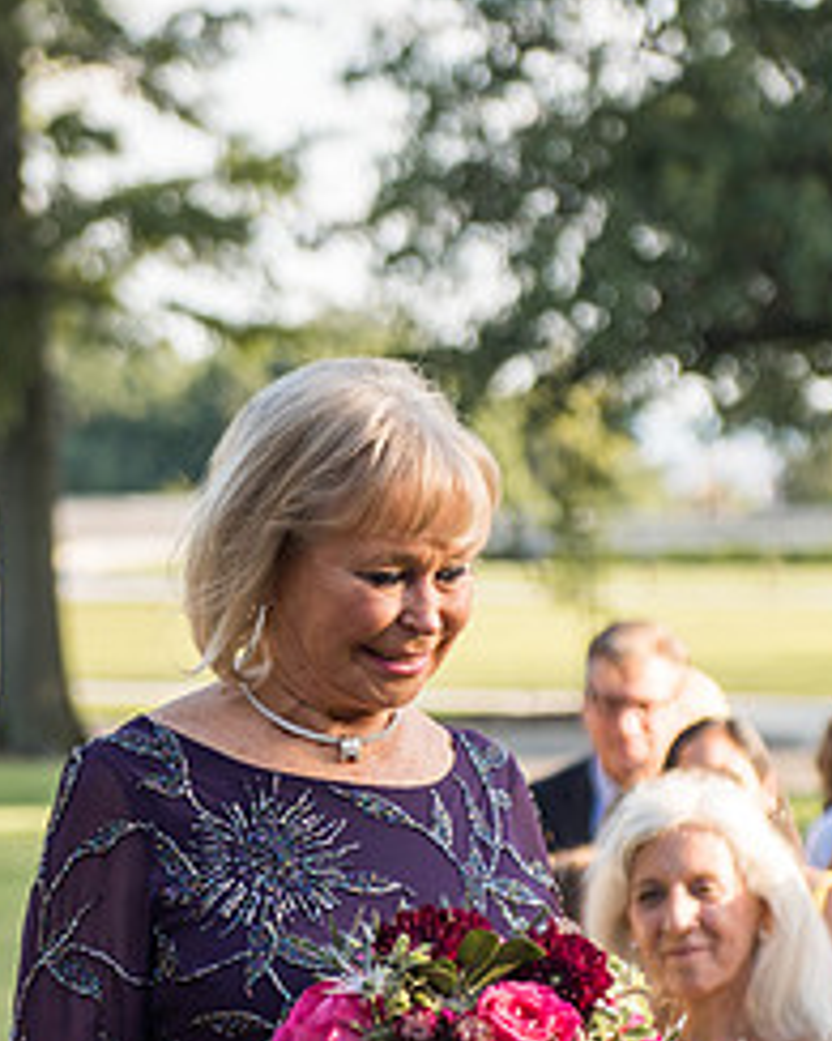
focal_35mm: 165
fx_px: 5082
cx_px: 432
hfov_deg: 9.4
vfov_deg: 11.7
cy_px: 656
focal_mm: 66
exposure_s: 1/1000
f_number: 2.8
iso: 160
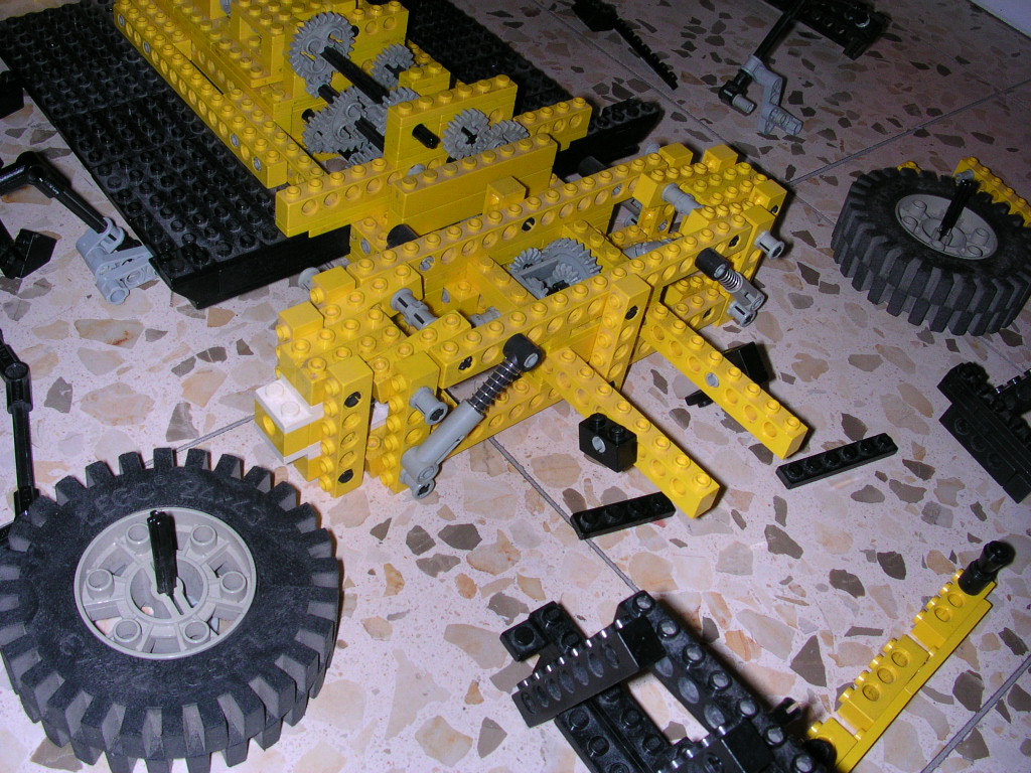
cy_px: 386
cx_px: 516
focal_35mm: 37
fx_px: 1102
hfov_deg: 50.1
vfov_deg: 38.7
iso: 100
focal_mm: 5.6
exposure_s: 1/60
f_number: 4.5
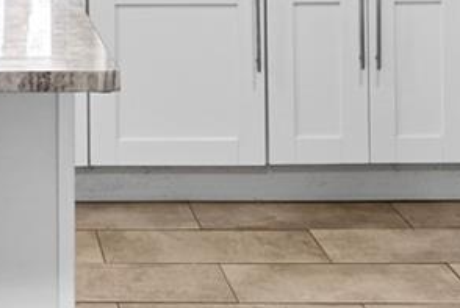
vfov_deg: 10.4
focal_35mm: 125
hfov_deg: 15.8
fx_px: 1600
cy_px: -231
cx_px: -74
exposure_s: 1/4
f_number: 8
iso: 400
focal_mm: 23
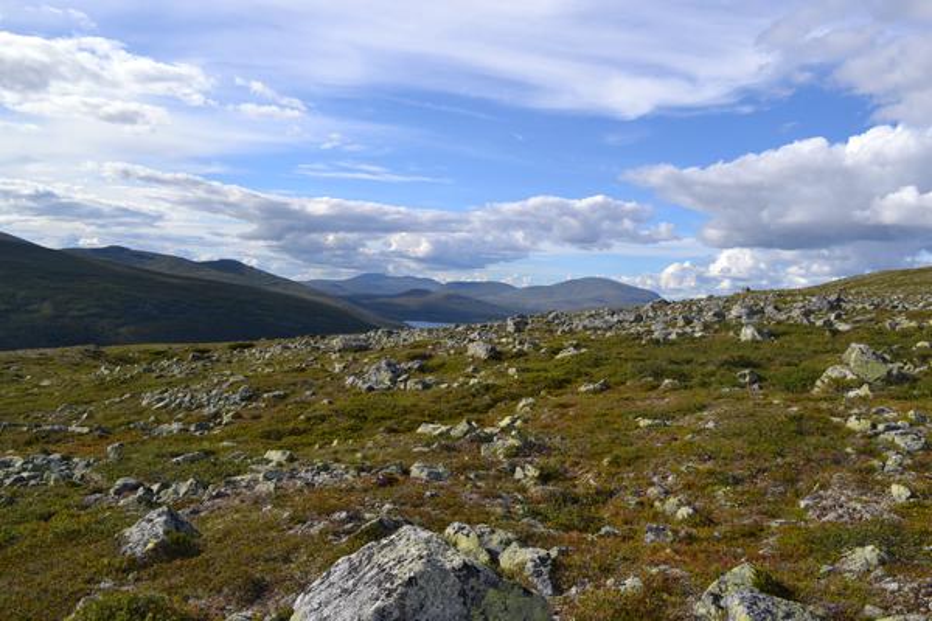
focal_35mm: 27
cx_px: 466
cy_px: 310
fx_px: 699
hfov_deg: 67.4
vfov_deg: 47.9
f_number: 9
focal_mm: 18
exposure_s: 1/200
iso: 100
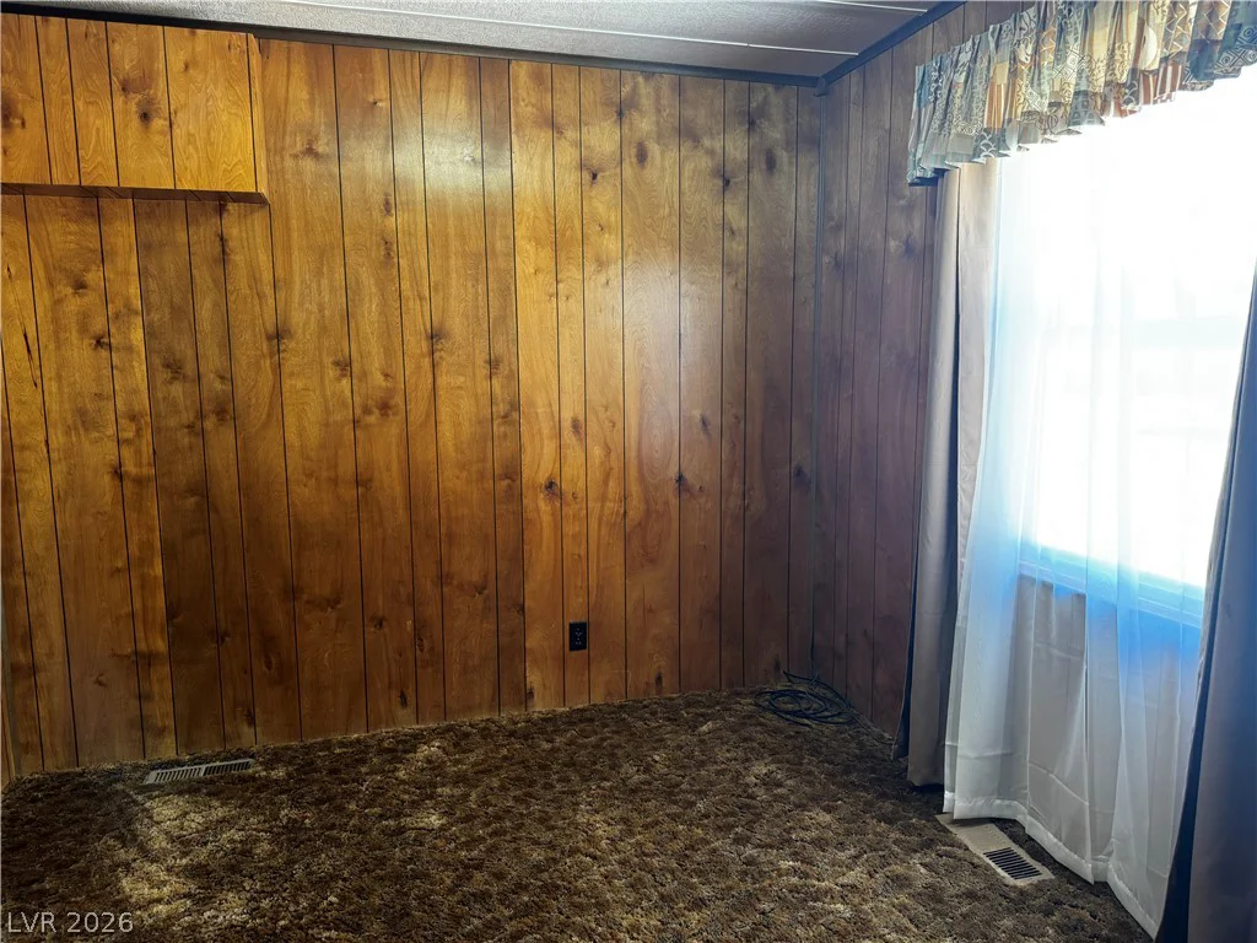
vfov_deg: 56.8
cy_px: 472
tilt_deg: -7.7
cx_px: 628
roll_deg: -0.4
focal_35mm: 24
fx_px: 872
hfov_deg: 71.6
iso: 250
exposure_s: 1/60
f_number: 1.78
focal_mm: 6.76
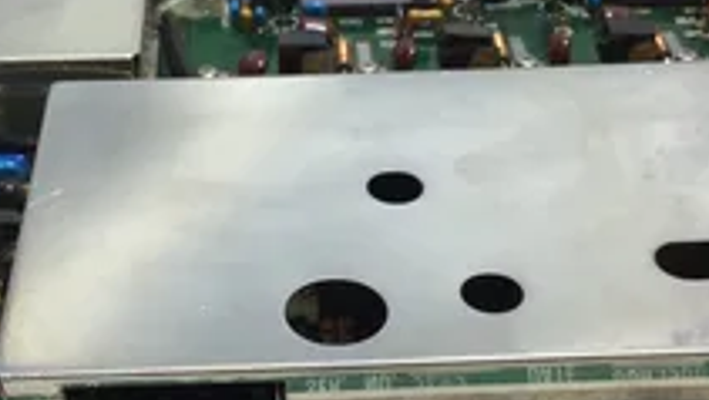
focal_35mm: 64
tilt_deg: -40.0
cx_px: 319
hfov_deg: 32.8
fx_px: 1204
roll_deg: +0.4
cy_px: 296
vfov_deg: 18.7
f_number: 2.4
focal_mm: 3.3
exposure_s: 1/120
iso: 32
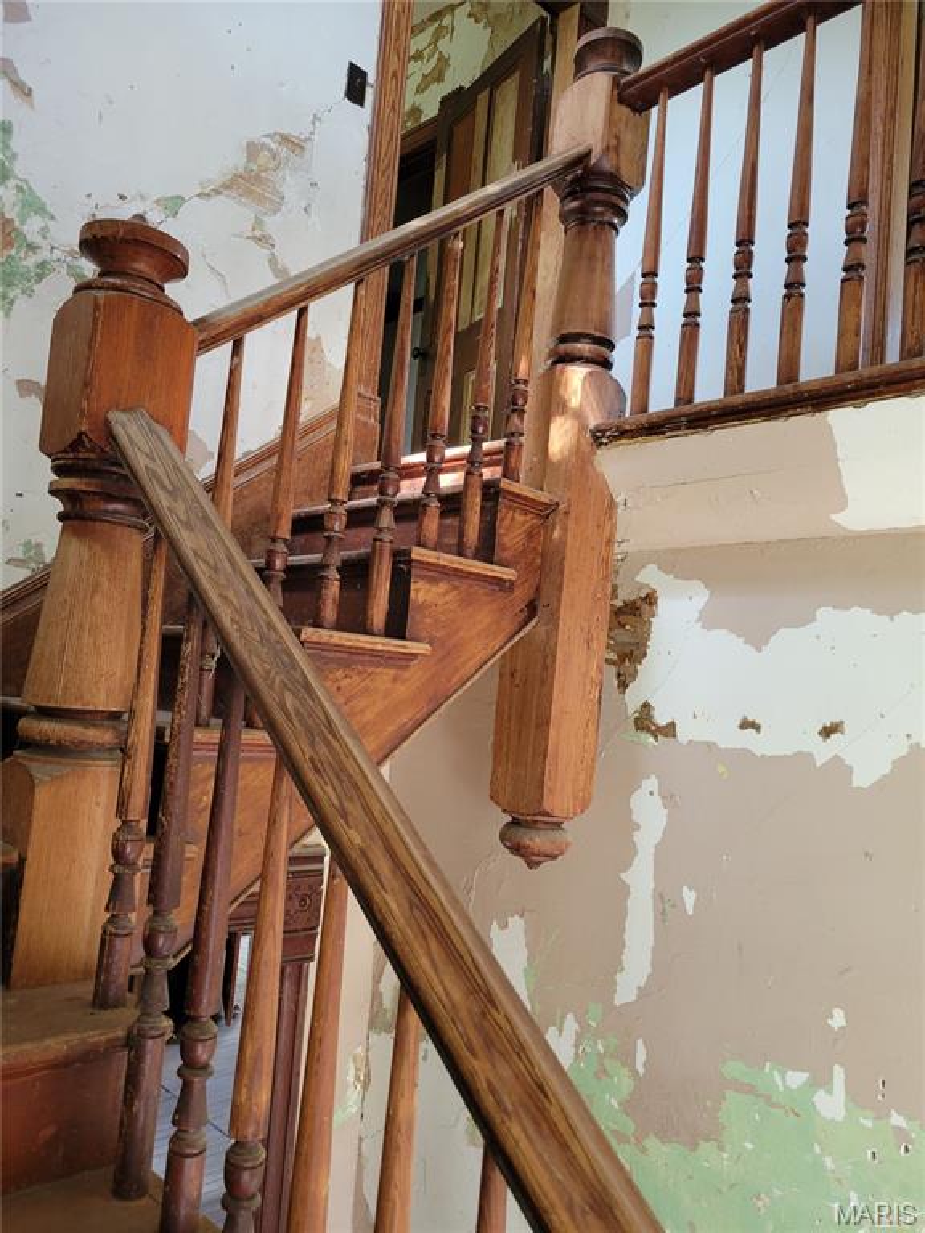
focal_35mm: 26
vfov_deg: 67.3
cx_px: 462
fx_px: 926
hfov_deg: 53.1
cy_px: 616
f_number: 1.8
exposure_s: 1/40
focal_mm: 5.4
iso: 160
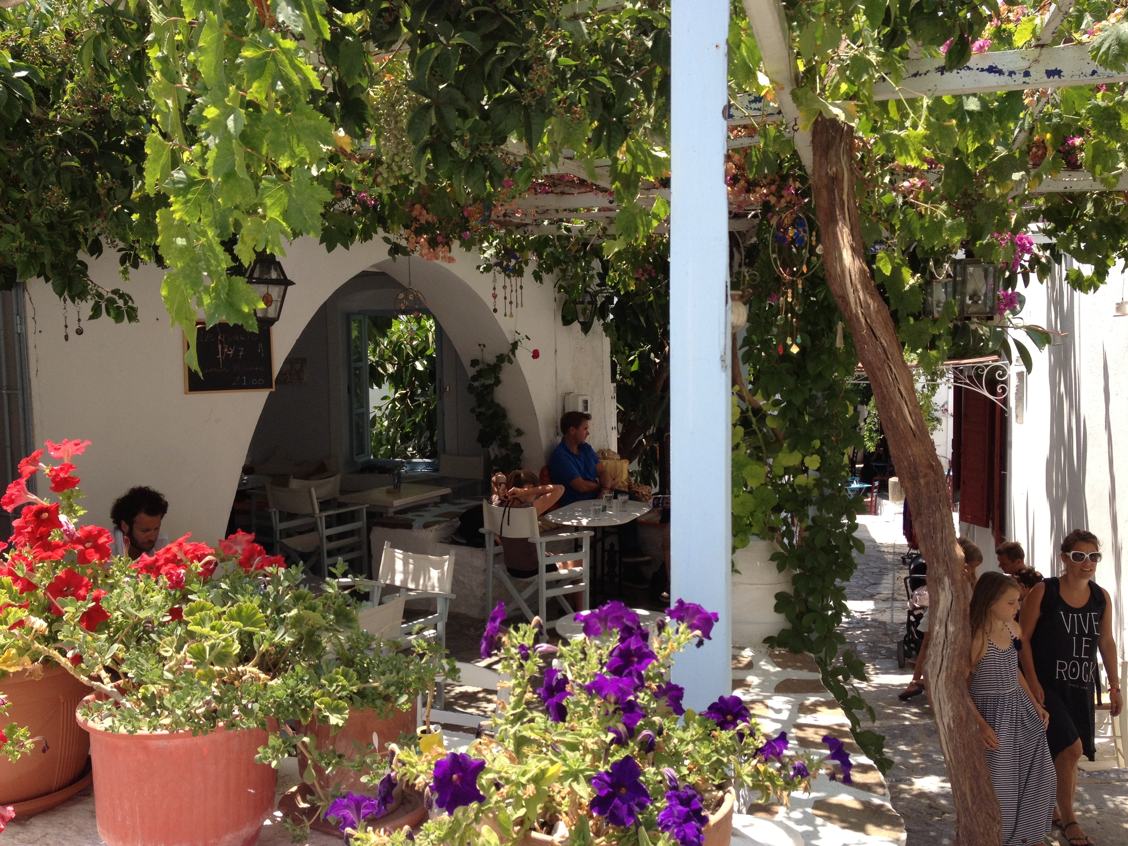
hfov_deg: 52.6
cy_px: 423
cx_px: 564
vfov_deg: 40.7
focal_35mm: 35
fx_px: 1141
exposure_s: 1/673
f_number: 2.4
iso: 50
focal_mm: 4.28
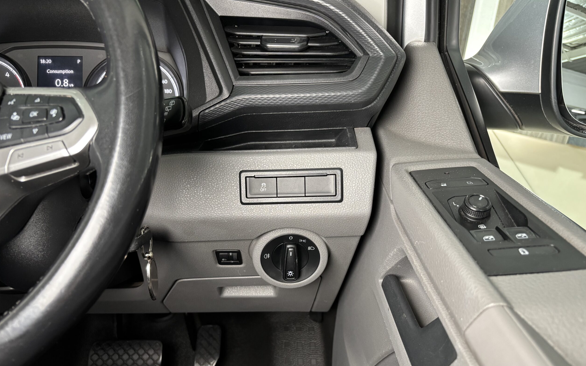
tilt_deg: -27.0
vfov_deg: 44.4
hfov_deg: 66.5
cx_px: 295
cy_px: 216
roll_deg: -1.2
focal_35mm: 28
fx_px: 447
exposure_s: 1/50
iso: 250
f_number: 1.6
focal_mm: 5.96
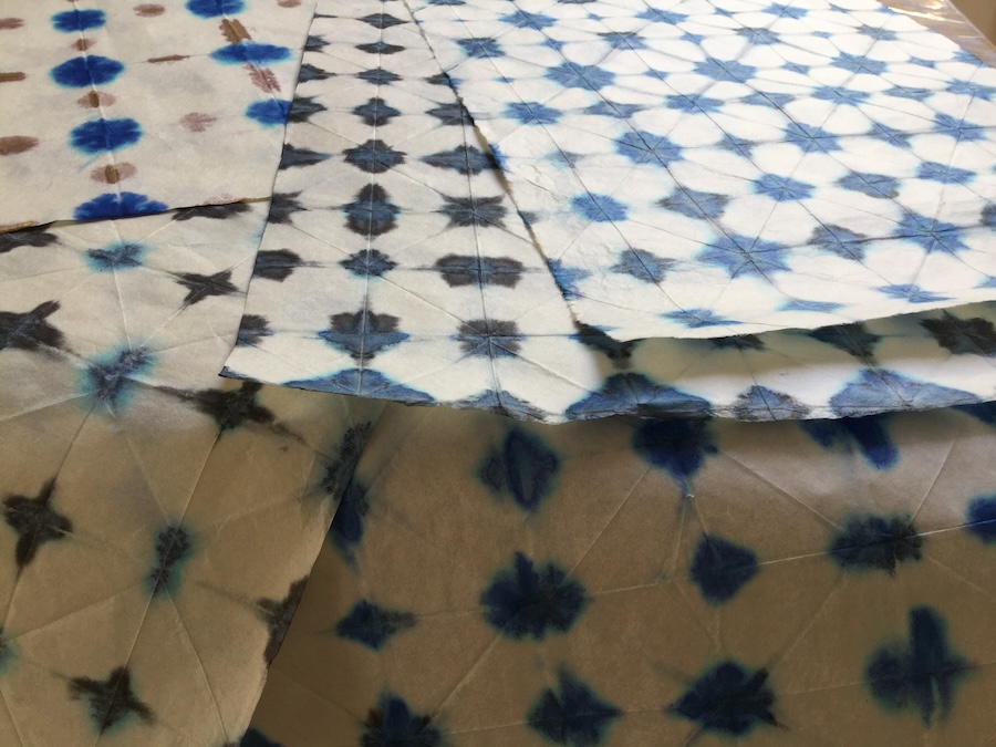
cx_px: 498
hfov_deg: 58.4
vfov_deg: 45.4
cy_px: 374
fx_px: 892
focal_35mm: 31
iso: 32
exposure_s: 1/50
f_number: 2.4
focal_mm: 3.3
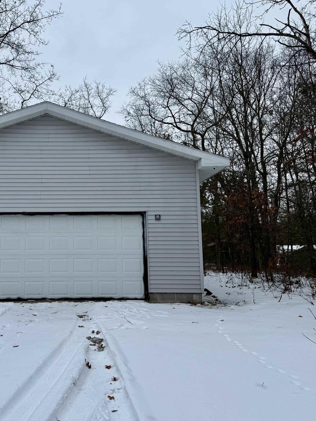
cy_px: 208
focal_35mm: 33
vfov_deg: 55.3
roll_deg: +0.0
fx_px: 402
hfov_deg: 41.5
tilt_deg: +8.0
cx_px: 75
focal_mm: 6.76
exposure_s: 1/2110
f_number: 1.78
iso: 80
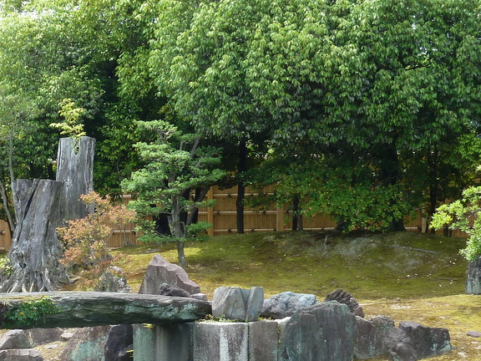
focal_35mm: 150
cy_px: 308
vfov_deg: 9.9
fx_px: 2084
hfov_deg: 13.1
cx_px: 45
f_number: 4.1
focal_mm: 11.9
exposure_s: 1/125
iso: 80
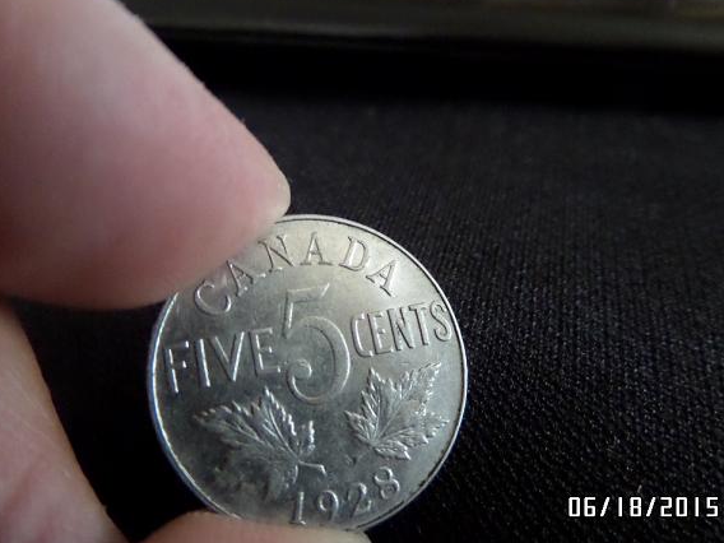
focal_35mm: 26
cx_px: 383
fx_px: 544
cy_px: 256
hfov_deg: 67.2
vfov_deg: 53.0
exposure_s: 1/8
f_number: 3.2
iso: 800
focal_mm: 4
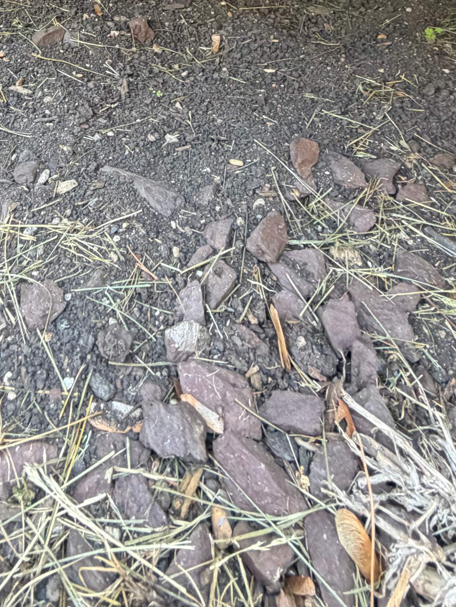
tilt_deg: -16.3
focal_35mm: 34
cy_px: -101
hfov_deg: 40.7
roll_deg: -0.7
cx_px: 120
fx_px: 597
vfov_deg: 40.3
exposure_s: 1/94
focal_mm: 2.22
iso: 320
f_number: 2.2
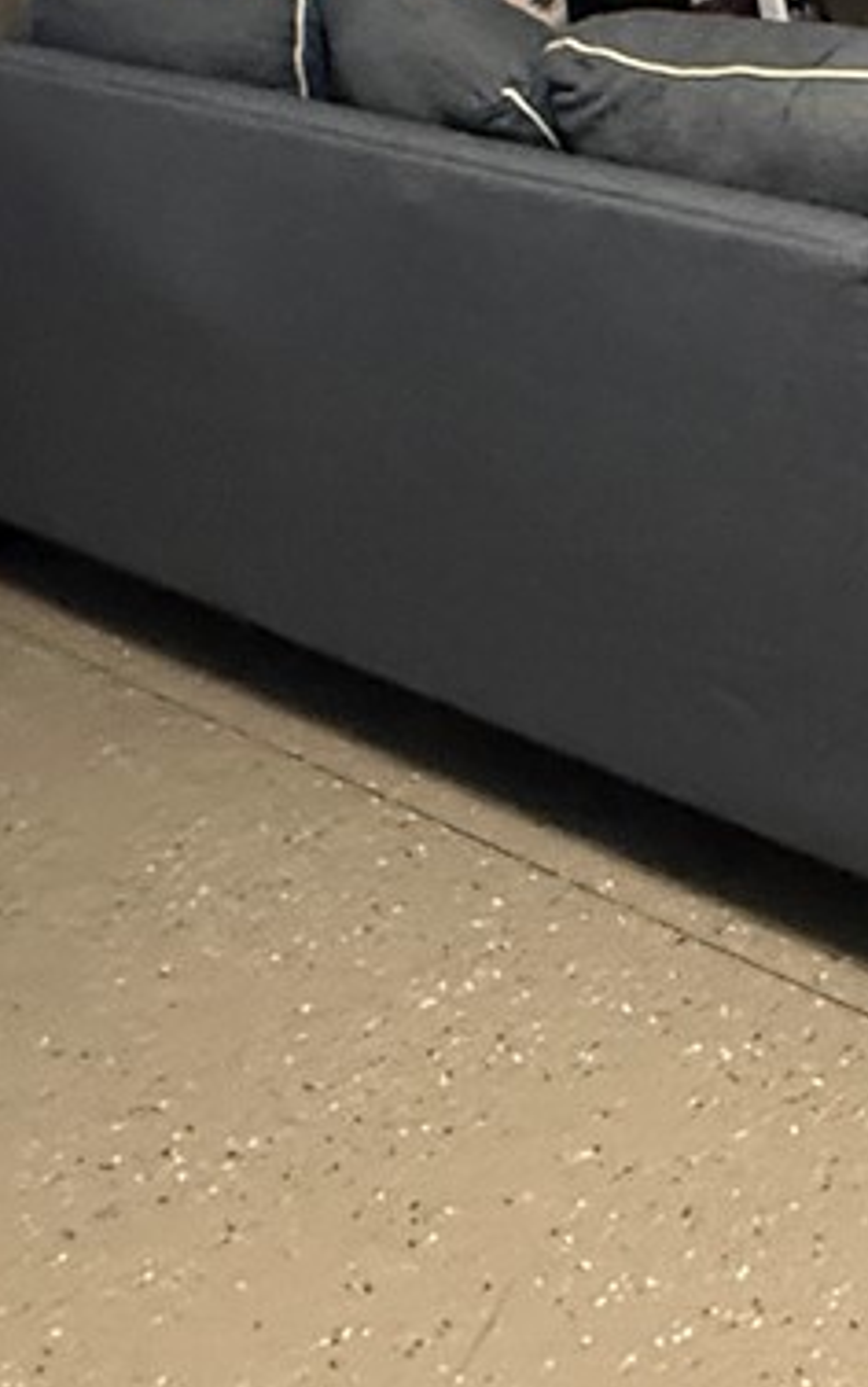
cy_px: -434
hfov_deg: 19.0
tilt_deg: -2.7
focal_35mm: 63
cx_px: 1162
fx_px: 2382
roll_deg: +2.4
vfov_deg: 27.1
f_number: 2.2
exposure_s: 1/60
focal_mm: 2.22
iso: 800
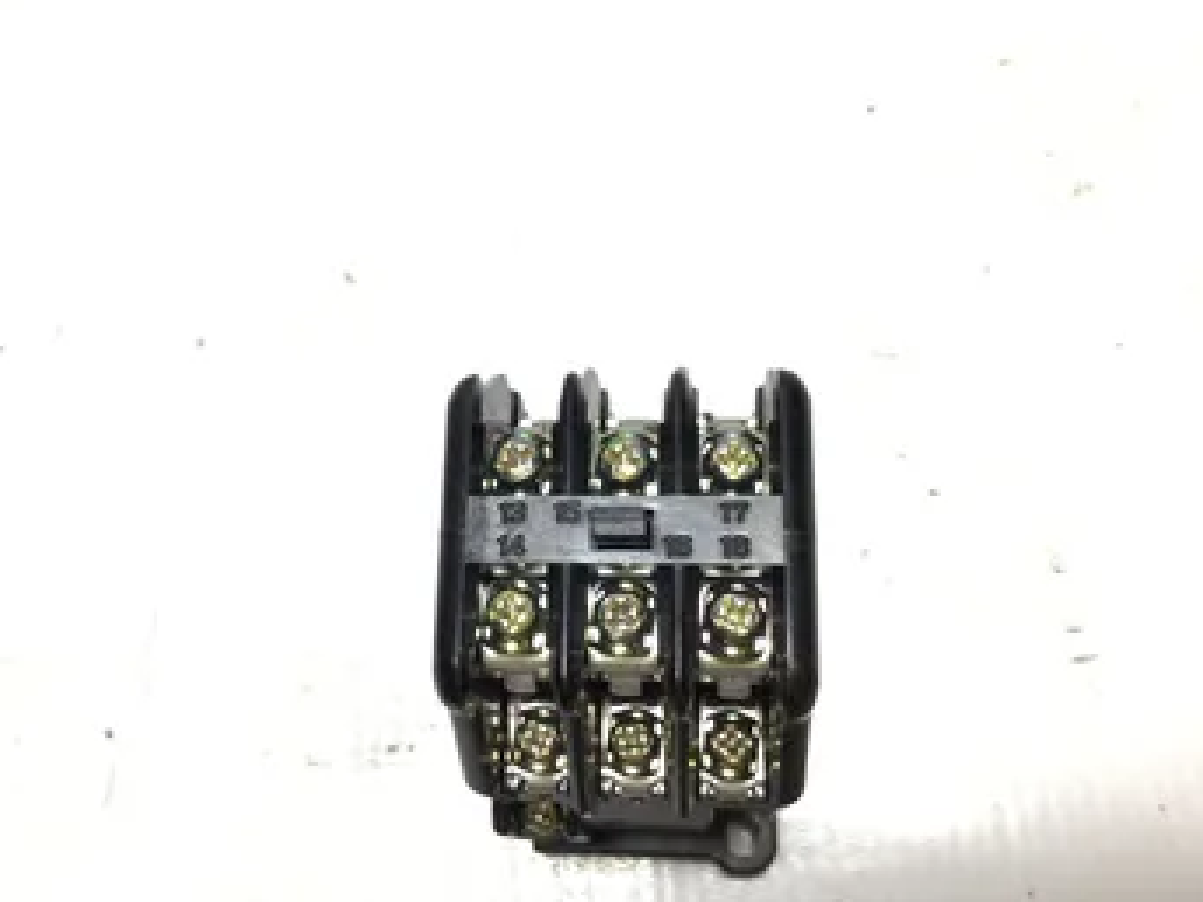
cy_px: 479
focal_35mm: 36
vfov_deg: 39.6
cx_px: 514
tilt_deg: -71.7
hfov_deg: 51.2
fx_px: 1251
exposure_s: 1/120
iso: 32
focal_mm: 3.3
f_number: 2.4
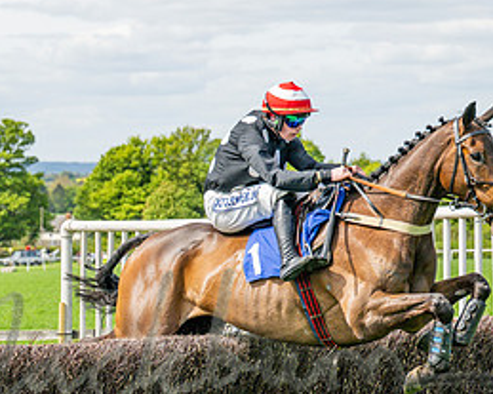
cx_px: 39
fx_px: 2582
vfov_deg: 8.7
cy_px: 306
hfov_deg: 10.8
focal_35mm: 177
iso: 400
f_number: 4
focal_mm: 70
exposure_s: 1/3200
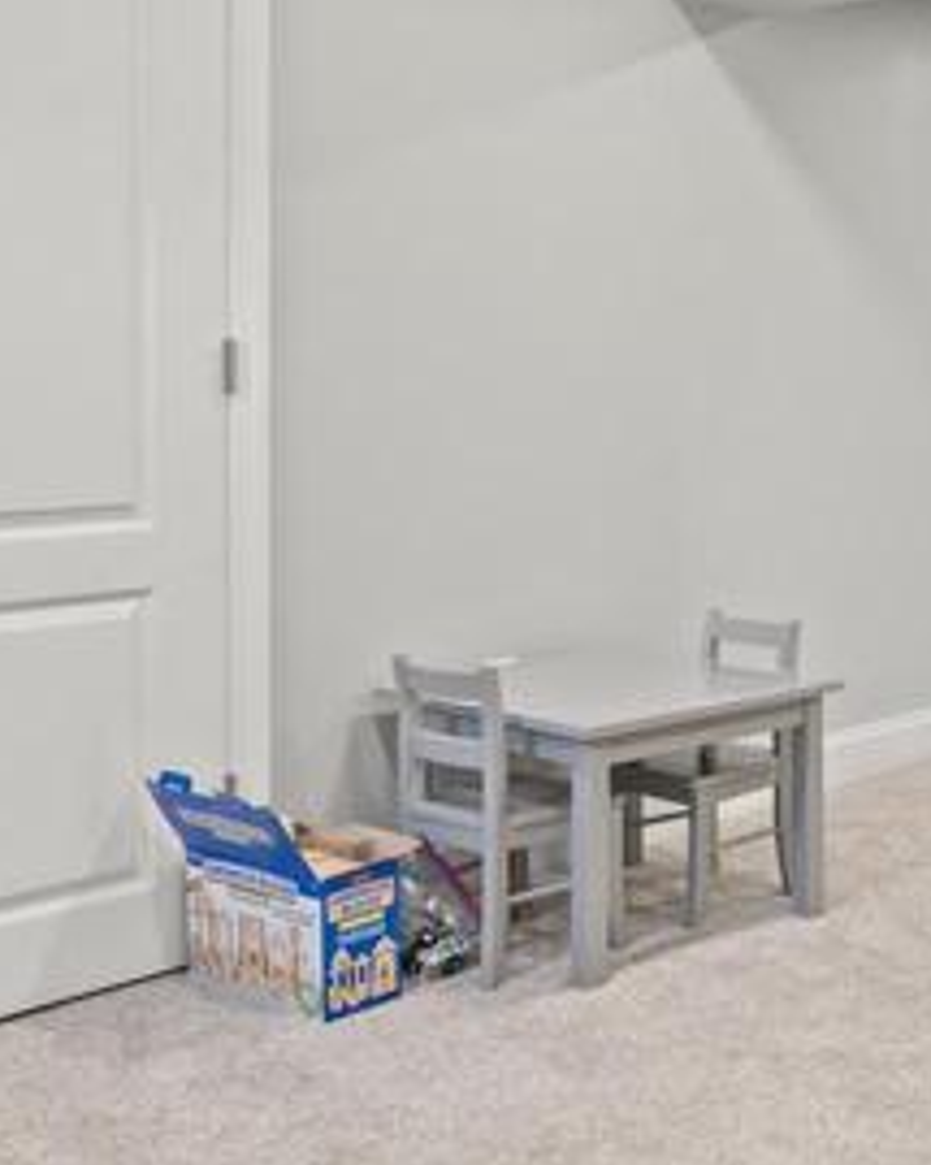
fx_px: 1723
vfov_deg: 36.9
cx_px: 879
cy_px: 366
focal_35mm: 50
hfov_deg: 28.8
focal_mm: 14
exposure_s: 1/6
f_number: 7.1
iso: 500
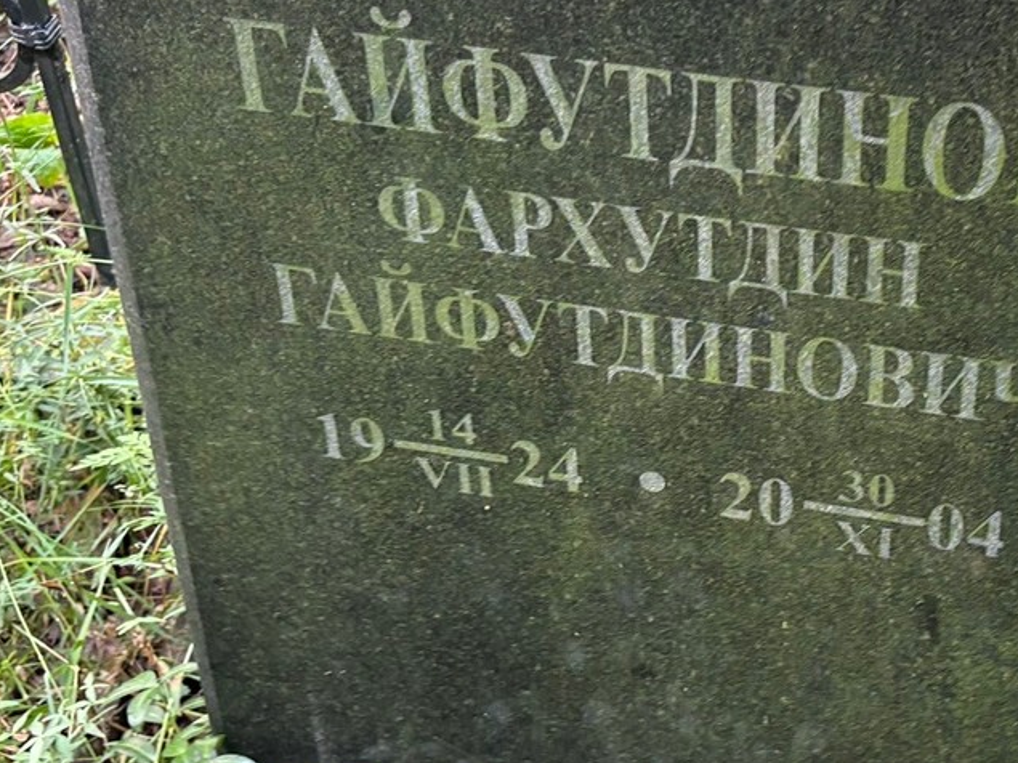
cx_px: 818
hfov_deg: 31.8
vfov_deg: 24.7
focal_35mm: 59
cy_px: 289
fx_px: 1735
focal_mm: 5.96
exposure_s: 1/66
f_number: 1.6
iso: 125
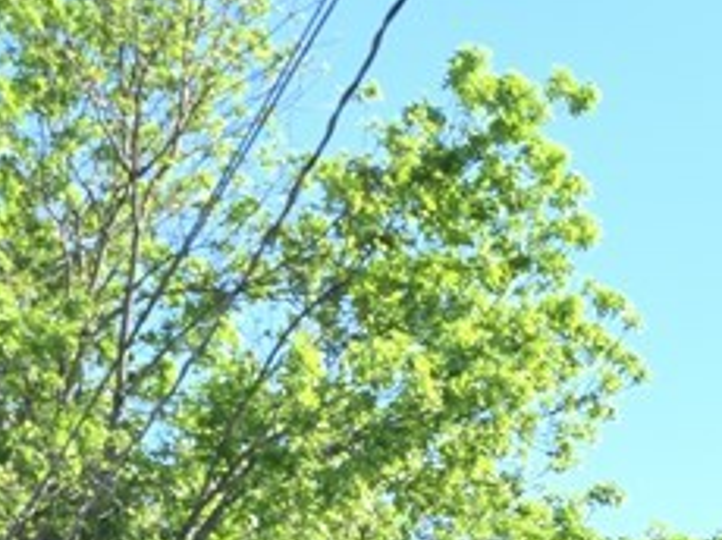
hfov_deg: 12.5
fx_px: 3125
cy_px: 1036
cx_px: 1077
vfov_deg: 9.3
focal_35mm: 150
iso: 220
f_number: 8
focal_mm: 22
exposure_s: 1/250
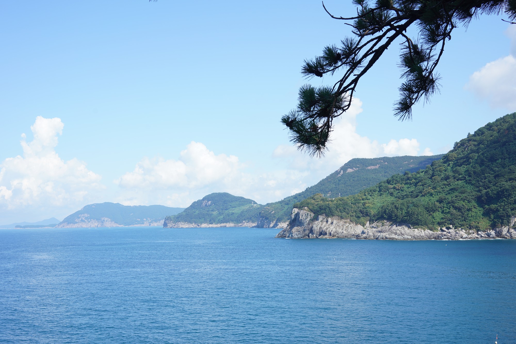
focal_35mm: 35
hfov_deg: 54.4
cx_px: 258
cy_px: 172
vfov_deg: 37.9
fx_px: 502
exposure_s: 1/100
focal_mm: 35
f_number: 10
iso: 100
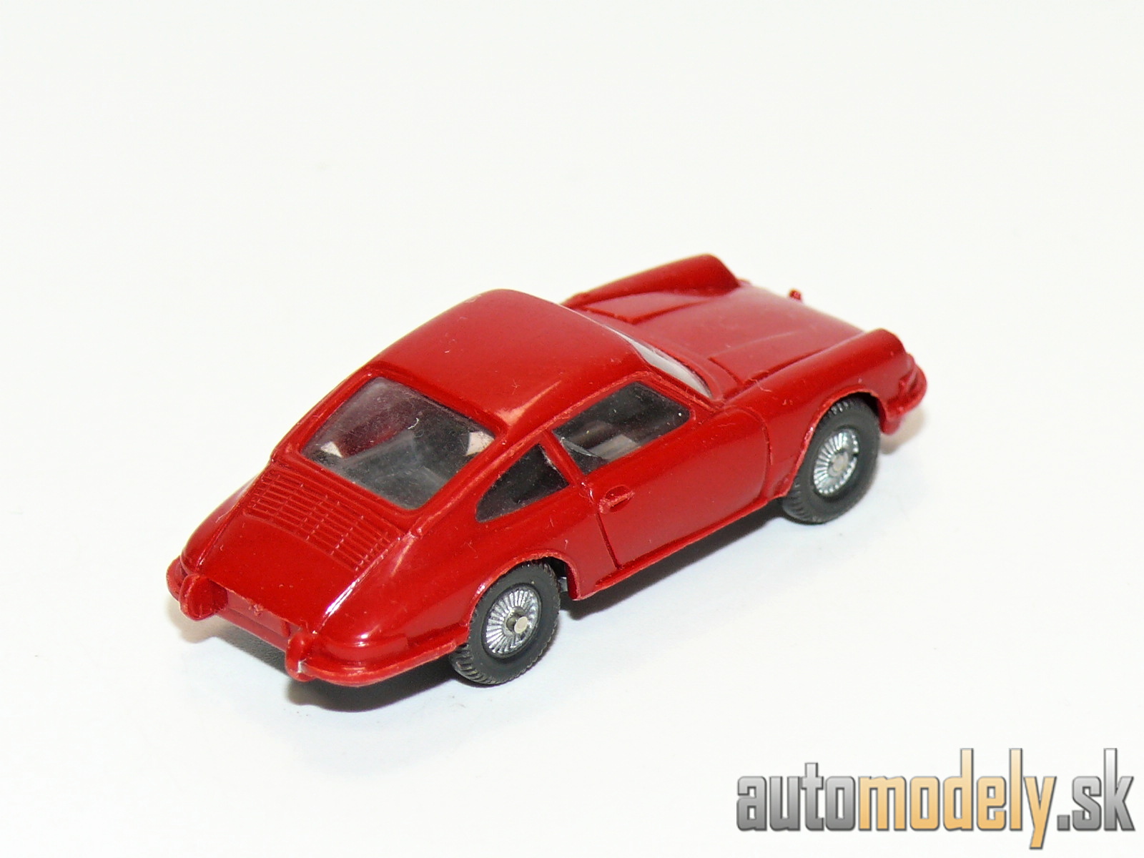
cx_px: 572
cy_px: 429
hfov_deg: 12.7
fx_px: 5122
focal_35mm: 155
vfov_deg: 9.6
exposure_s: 1/30
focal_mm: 18.4
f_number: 4
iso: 100
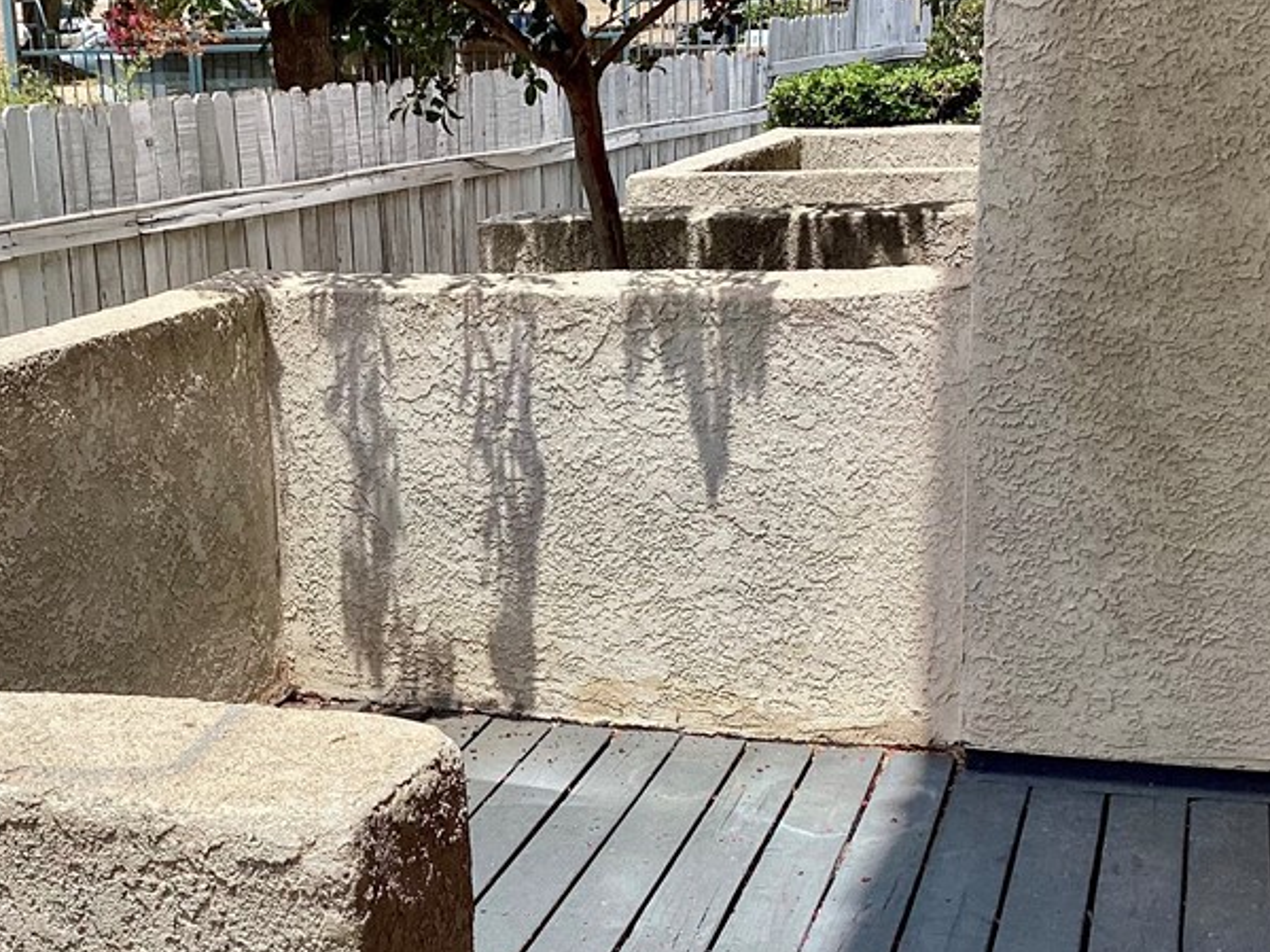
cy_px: 638
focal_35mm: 53
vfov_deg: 27.3
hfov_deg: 35.9
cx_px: 452
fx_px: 1944
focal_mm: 3.3
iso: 25
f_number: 2.4
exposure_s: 1/1359
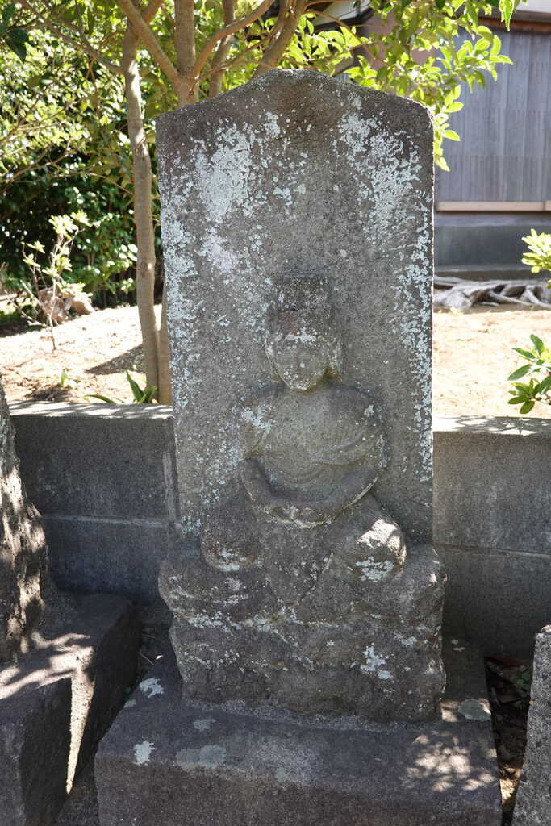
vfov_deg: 60.3
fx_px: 711
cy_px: 413
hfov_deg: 42.3
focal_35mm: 31
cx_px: 276
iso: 125
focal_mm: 11.52
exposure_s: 1/125
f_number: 3.5
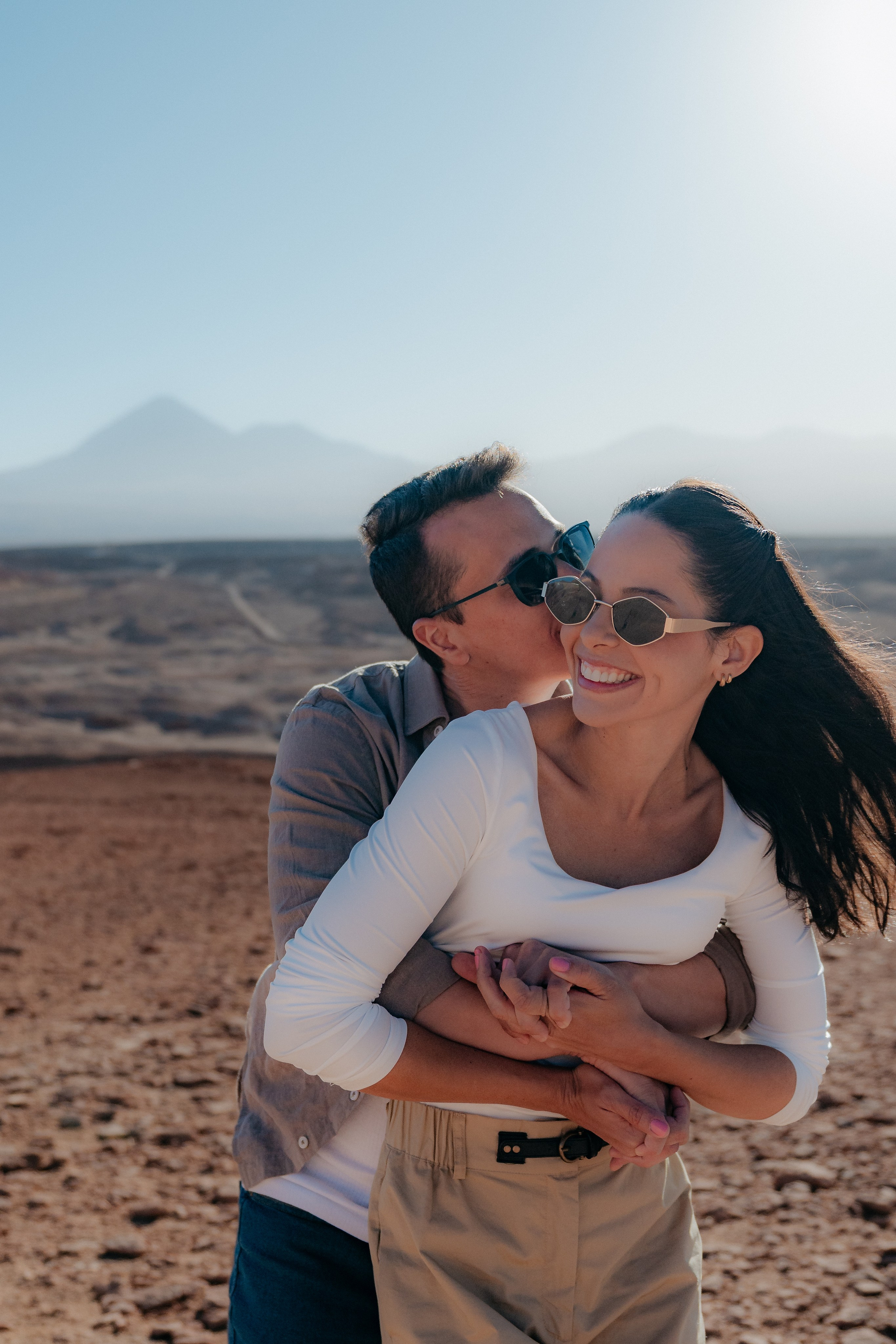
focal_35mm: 42
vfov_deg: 46.4
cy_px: 672
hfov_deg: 31.9
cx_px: 448
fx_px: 1568
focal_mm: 28
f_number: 2.8
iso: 320
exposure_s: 1/3200
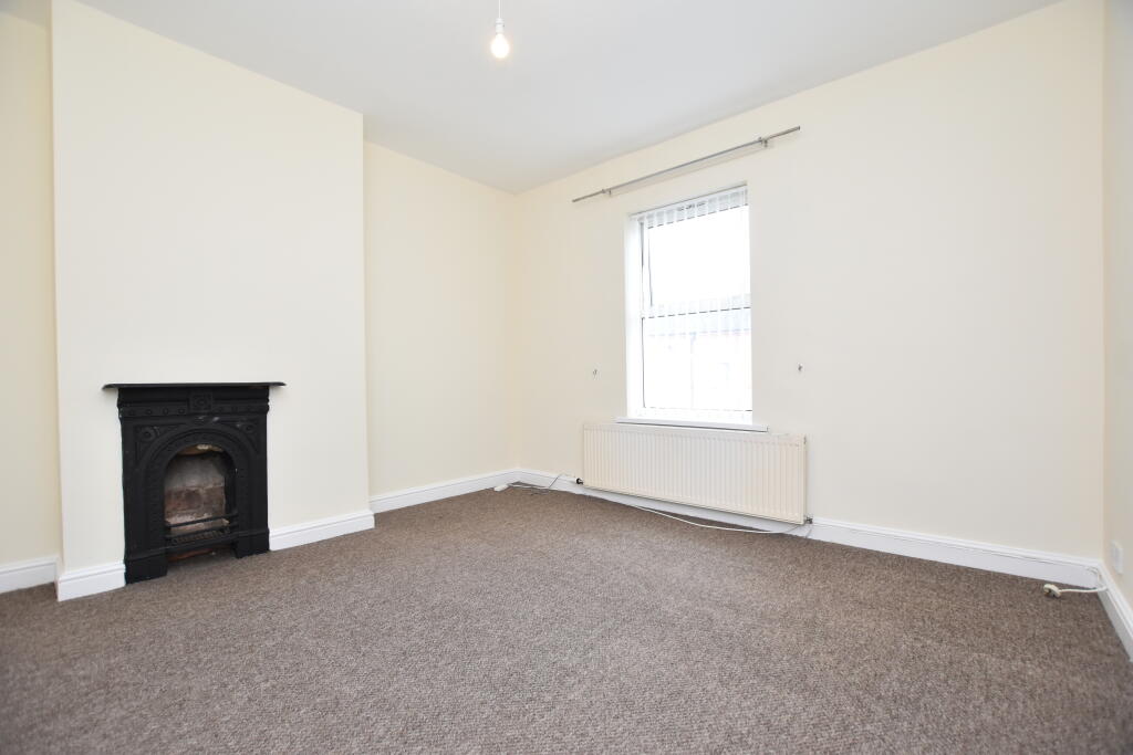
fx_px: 472
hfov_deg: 100.4
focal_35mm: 15
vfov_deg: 77.3
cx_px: 566
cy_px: 378
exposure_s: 1/250
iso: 800
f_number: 3.5
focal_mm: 10
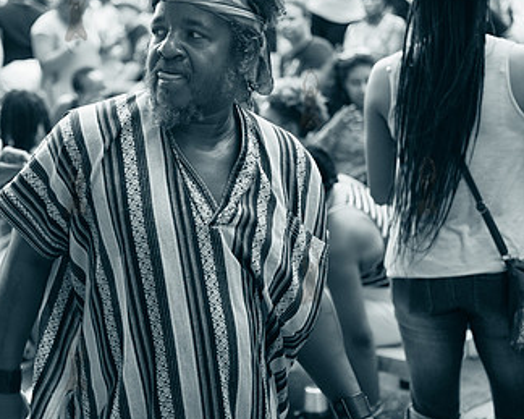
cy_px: 171
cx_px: 173
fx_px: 1101
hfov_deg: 26.6
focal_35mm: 71
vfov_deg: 21.5
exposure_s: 1/400
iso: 1250
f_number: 2
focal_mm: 35
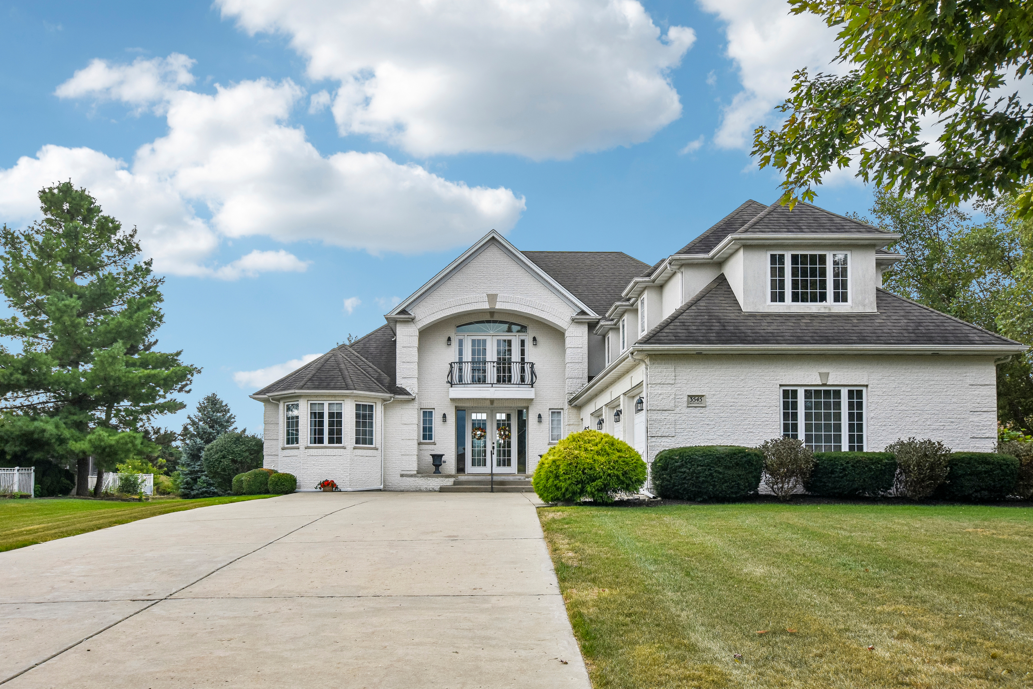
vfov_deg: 43.6
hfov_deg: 61.9
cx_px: 516
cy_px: 344
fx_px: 861
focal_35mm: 30
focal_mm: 20
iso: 400
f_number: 8
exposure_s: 1/800
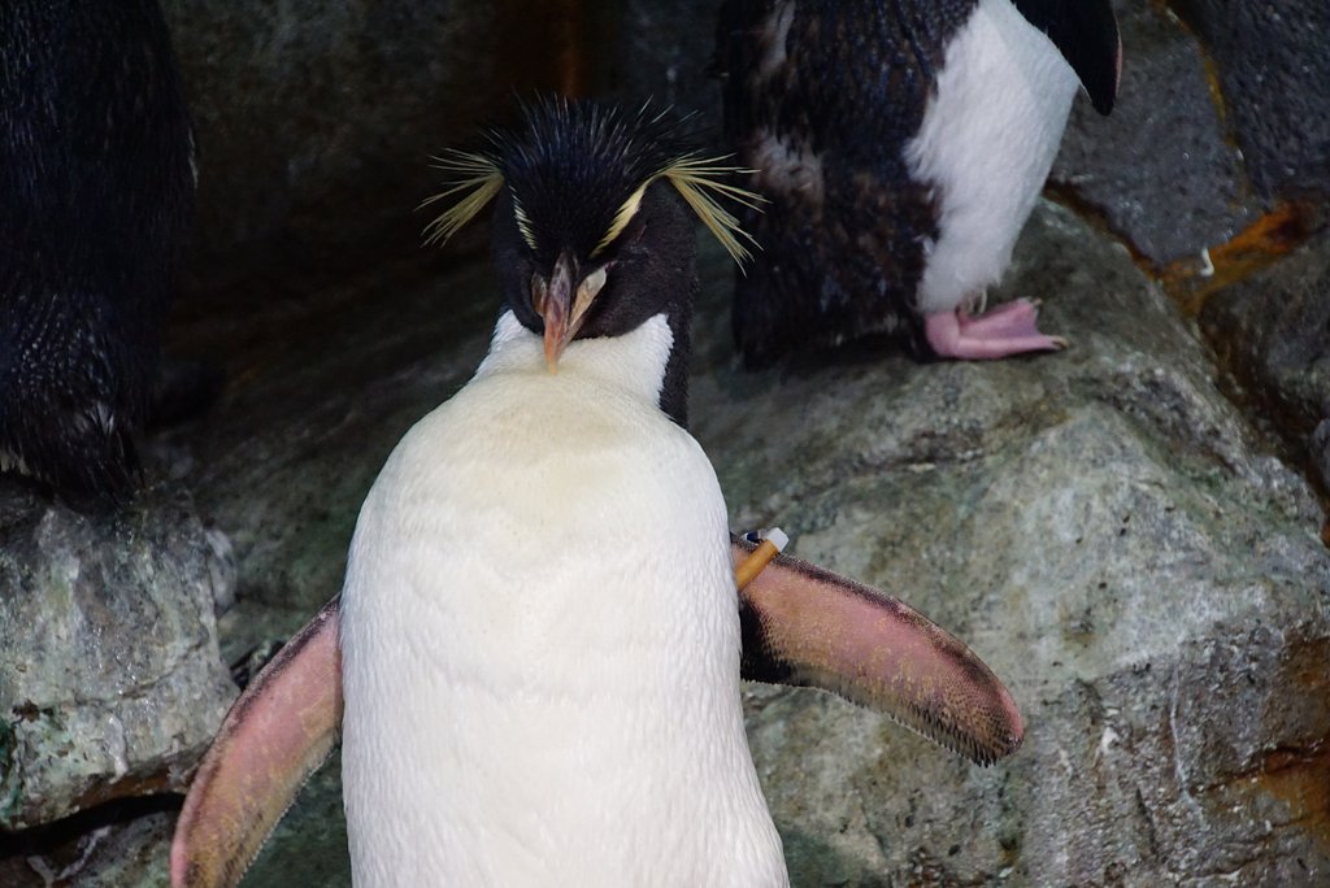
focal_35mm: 180
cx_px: 665
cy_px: 444
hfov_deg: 11.4
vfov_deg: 7.6
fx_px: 6653
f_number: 7.1
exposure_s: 1/80
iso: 3200
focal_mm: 120
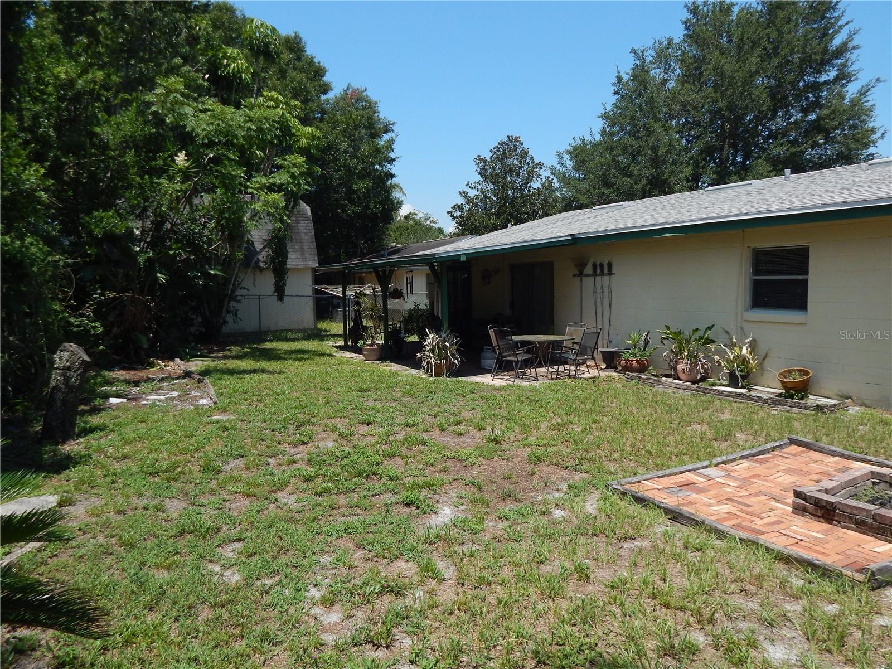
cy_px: 334
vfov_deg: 58.9
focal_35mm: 23
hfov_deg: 73.9
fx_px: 593
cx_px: 446
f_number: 6
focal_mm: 4
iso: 125
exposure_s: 1/500
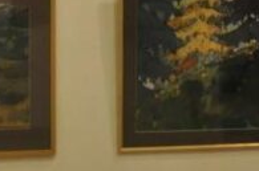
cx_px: 222
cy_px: -80
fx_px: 1546
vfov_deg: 6.3
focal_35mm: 215
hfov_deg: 9.5
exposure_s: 1/30
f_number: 3.8
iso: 1100
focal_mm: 29
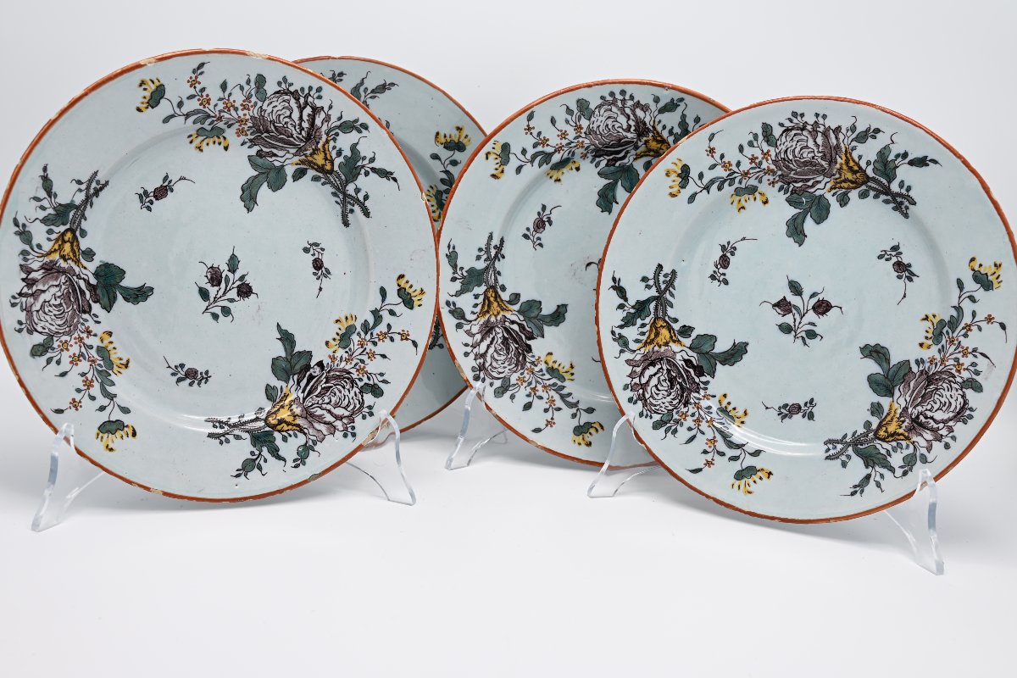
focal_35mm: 46
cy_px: 339
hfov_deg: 42.7
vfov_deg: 29.2
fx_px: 1299
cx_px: 508
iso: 100
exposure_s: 1/25
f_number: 10
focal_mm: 46
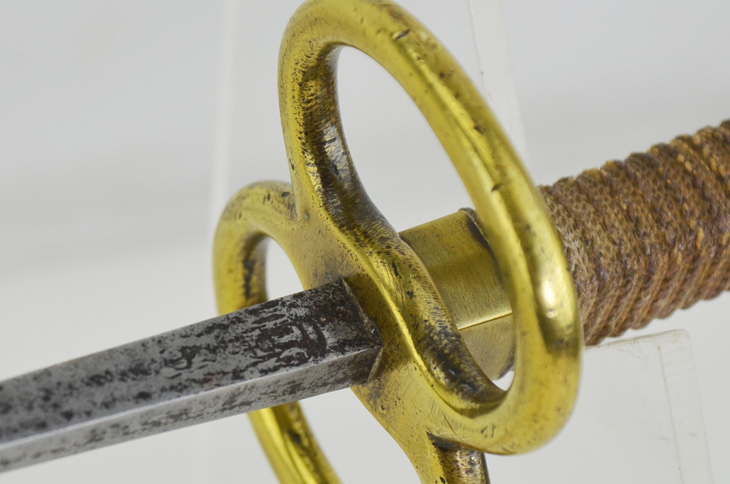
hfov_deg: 5.9
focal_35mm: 350
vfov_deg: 3.9
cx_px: 249
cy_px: 328
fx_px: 7081
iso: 560
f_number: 5.6
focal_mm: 135
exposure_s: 1/250
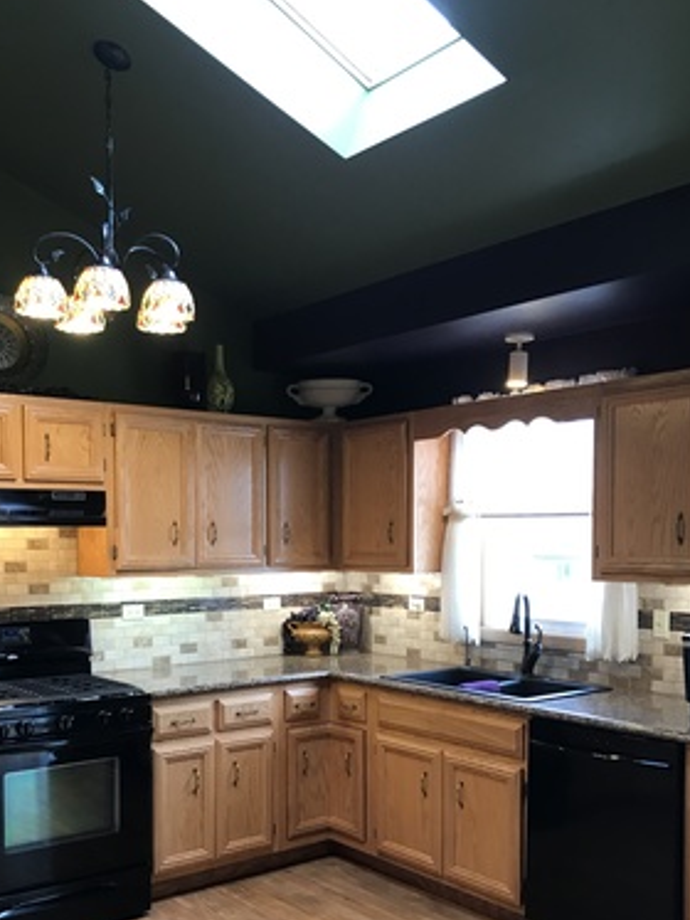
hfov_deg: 39.6
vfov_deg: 50.8
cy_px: 582
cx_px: 286
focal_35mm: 36
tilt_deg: -2.3
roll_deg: +0.7
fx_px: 956
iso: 40
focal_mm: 3.99
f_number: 1.8
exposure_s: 1/20
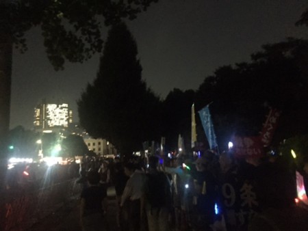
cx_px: 154
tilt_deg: +12.8
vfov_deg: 48.3
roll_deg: +0.9
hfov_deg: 61.6
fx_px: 258
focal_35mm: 29
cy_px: 116
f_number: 2.2
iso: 2000
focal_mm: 4.15
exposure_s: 1/15
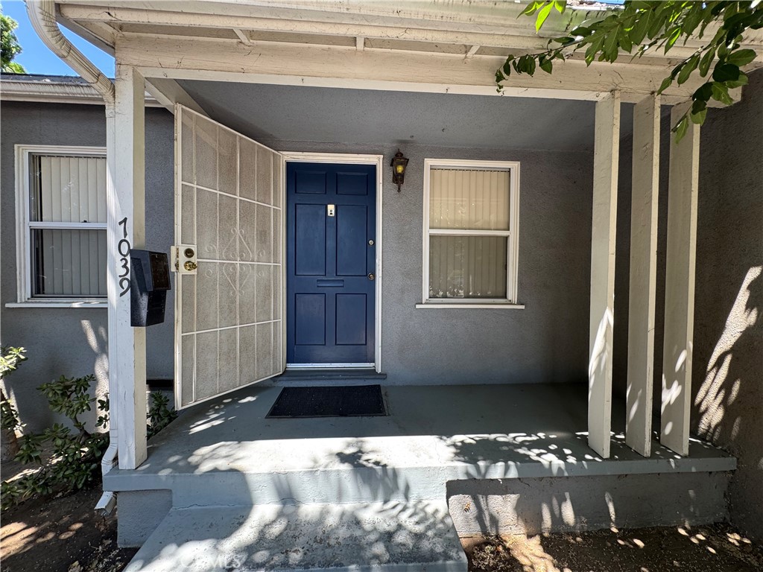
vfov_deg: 85.7
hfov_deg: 102.1
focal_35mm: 14
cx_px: 382
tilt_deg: -1.4
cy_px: 286
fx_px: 309
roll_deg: -0.8
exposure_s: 1/99
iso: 50
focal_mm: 2.22
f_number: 2.2
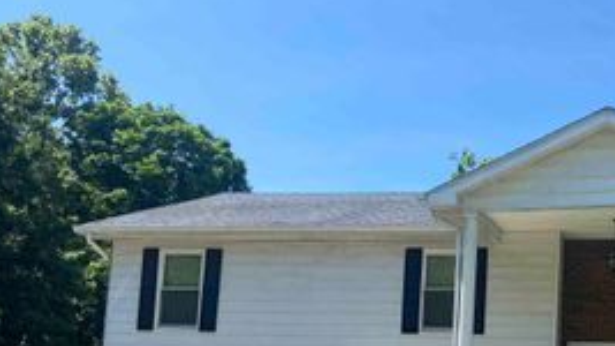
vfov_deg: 21.8
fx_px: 864
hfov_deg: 37.4
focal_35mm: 53
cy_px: 345
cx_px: 516
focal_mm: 4.25
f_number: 1.8
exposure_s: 1/1996
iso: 32
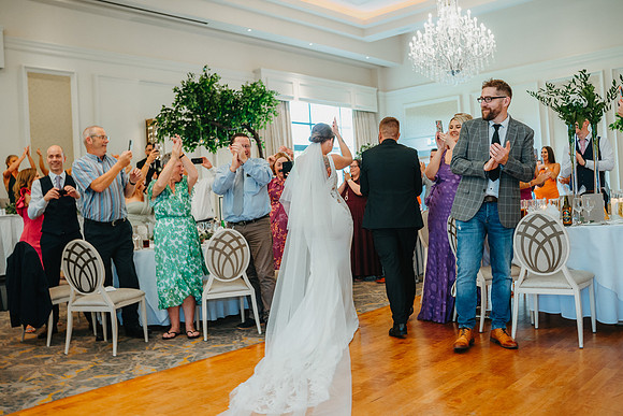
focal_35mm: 35
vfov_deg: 37.9
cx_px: 312
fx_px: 606
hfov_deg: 54.4
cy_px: 208
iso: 1600
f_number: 2.8
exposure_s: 1/125
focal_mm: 35
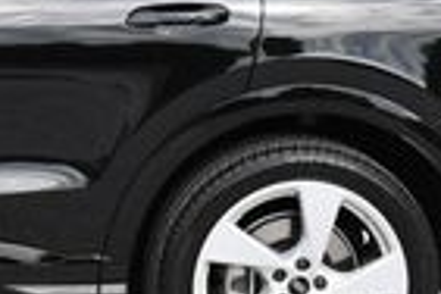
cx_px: -260
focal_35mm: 218
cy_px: -72
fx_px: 2670
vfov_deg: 6.3
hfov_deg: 9.1
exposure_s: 1/250
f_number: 8
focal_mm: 24
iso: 200
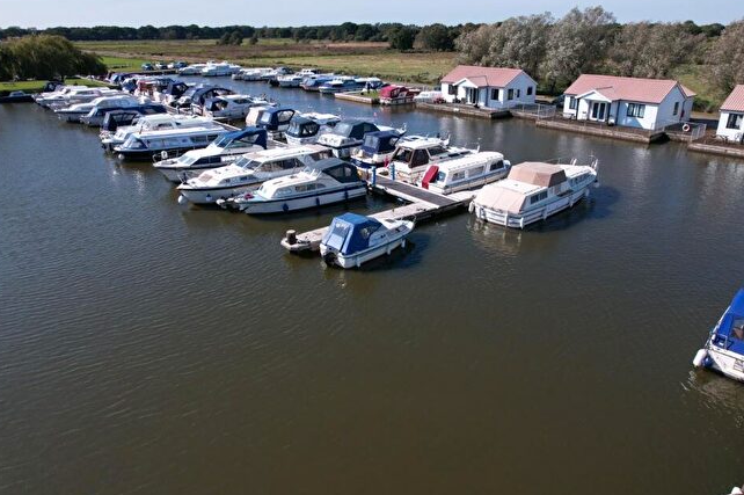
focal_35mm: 24
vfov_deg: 53.0
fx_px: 496
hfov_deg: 73.7
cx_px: 389
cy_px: 234
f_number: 2.8
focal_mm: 8.38
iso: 100
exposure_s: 1/100
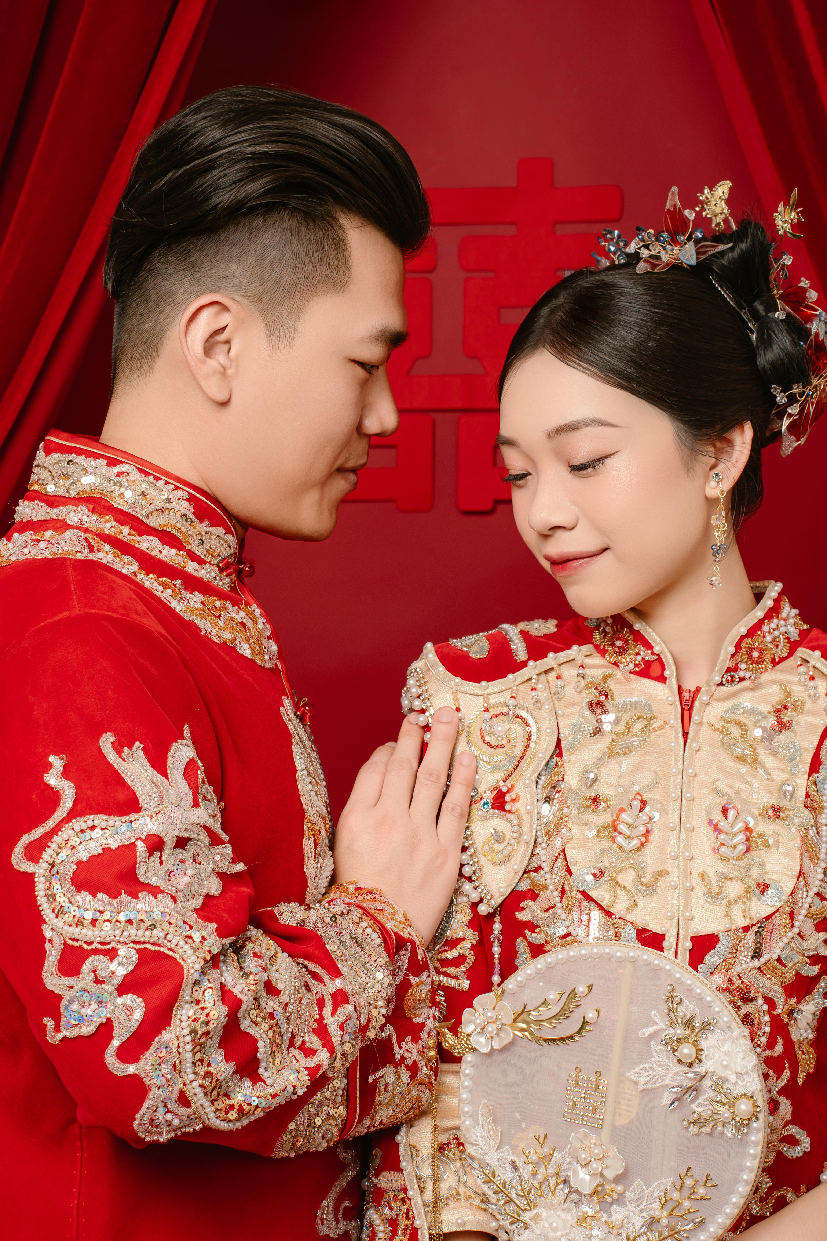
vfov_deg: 27.0
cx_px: 414
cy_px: 620
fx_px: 2584
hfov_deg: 18.2
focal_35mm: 75
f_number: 10
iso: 125
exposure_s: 1/100
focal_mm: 75
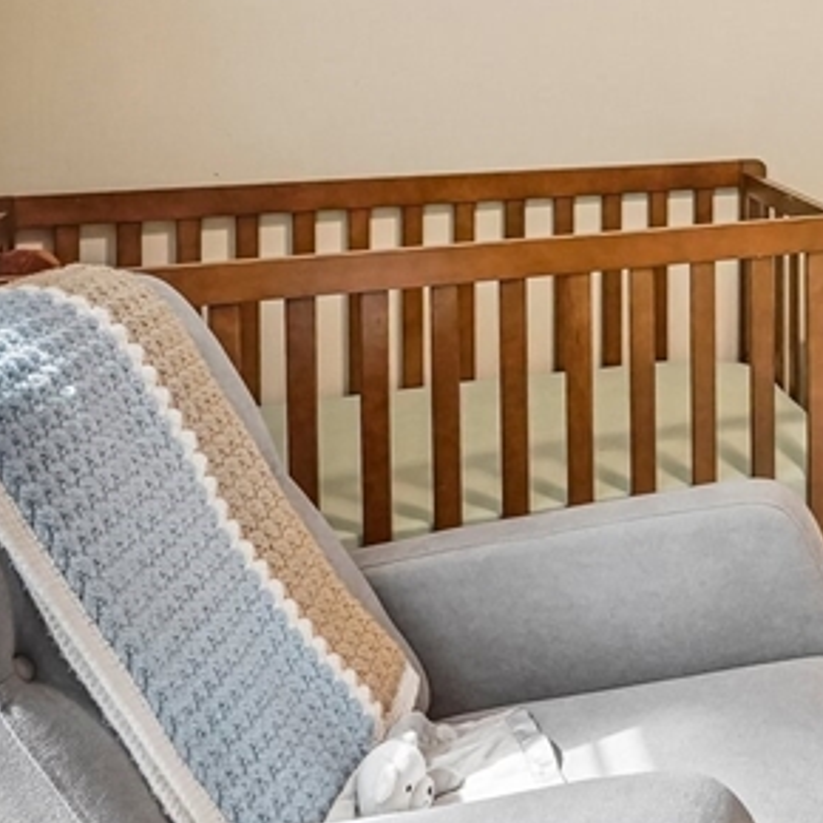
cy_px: 16
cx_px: 1027
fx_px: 1291
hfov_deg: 29.5
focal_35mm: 48
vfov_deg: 32.7
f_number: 8
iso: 1600
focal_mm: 16
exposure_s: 1/30
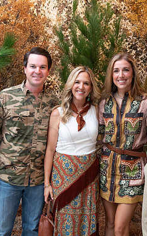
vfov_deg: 34.6
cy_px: 118
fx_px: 378
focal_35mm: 59
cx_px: 107
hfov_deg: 21.8
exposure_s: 1/100
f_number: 5
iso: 3200
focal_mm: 38
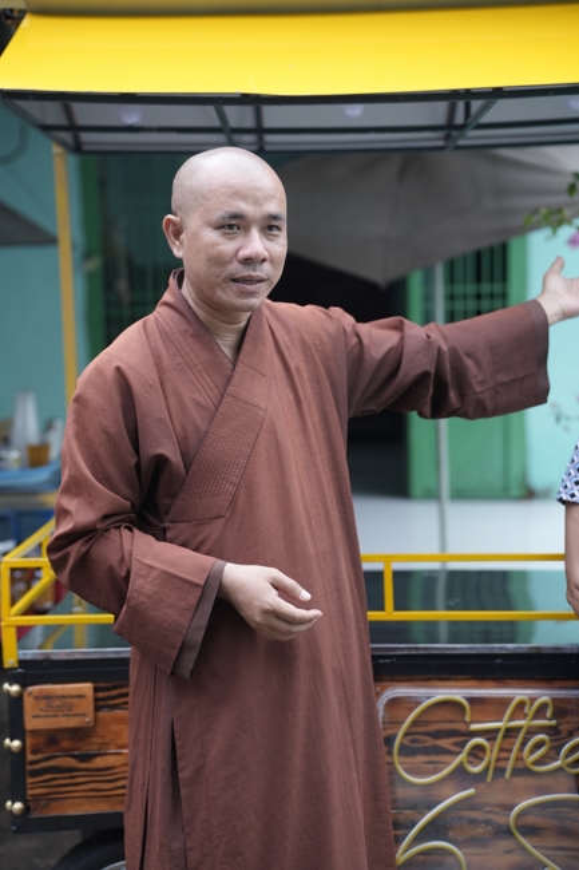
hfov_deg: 21.9
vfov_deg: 32.4
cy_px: 435
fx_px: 1496
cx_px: 290
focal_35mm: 62
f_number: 2.8
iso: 320
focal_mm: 62
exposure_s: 1/400
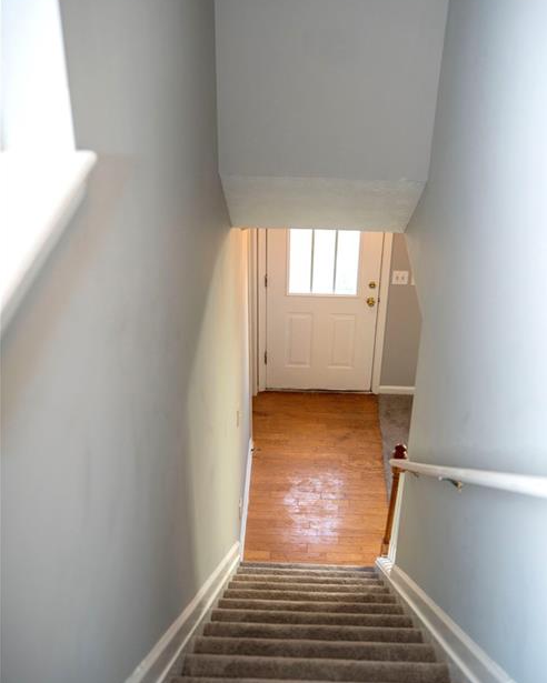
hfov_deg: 36.5
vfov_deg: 44.8
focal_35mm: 41
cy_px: 340
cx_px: 284
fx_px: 830
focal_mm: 35
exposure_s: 1/160
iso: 1600
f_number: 2.8
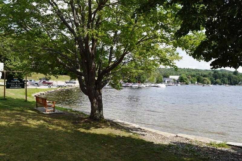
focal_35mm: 27
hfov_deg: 67.4
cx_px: 121
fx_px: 181
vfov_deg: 47.9
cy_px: 80
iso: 100
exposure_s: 1/200
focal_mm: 18
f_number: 10
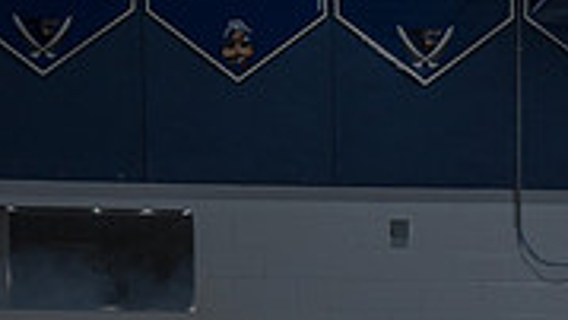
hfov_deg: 10.5
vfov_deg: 5.9
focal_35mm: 201
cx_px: 704
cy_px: 586
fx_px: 3030
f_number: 4
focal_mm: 58
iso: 640
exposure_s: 1/200
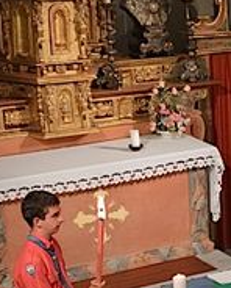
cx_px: 357
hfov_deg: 12.3
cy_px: 298
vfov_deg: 15.8
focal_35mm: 119
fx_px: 1014
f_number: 4
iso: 2000
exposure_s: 1/60
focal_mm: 26
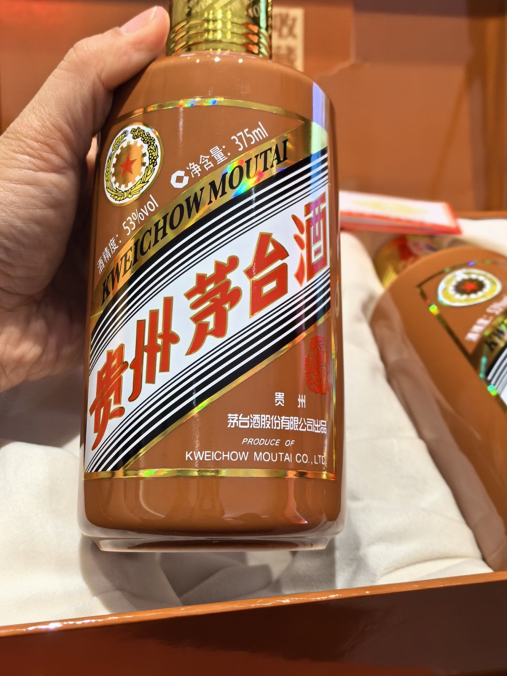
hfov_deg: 34.3
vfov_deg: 44.7
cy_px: 287
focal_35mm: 42
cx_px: 283
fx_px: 820
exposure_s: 1/100
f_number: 2
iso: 64
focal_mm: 5.75
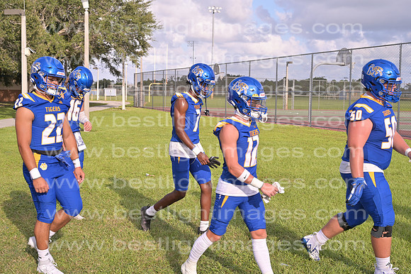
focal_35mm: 48
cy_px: 137
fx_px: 548
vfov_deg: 28.0
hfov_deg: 41.1
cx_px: 206
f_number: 8
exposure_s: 1/250
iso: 125
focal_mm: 48
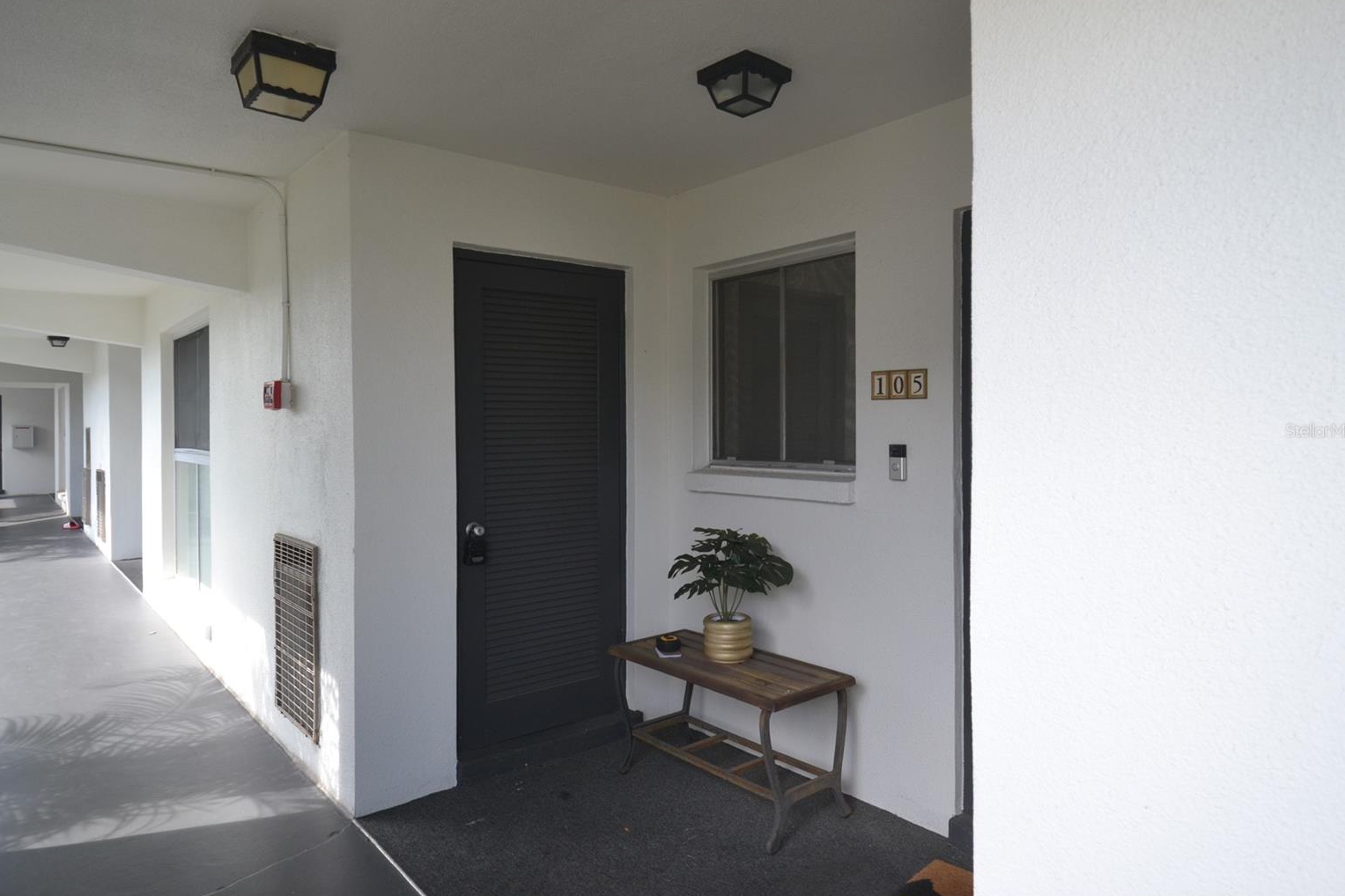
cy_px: 430
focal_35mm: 22
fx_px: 822
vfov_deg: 57.2
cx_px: 660
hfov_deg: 78.6
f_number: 5.6
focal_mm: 14
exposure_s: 1/125
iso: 320
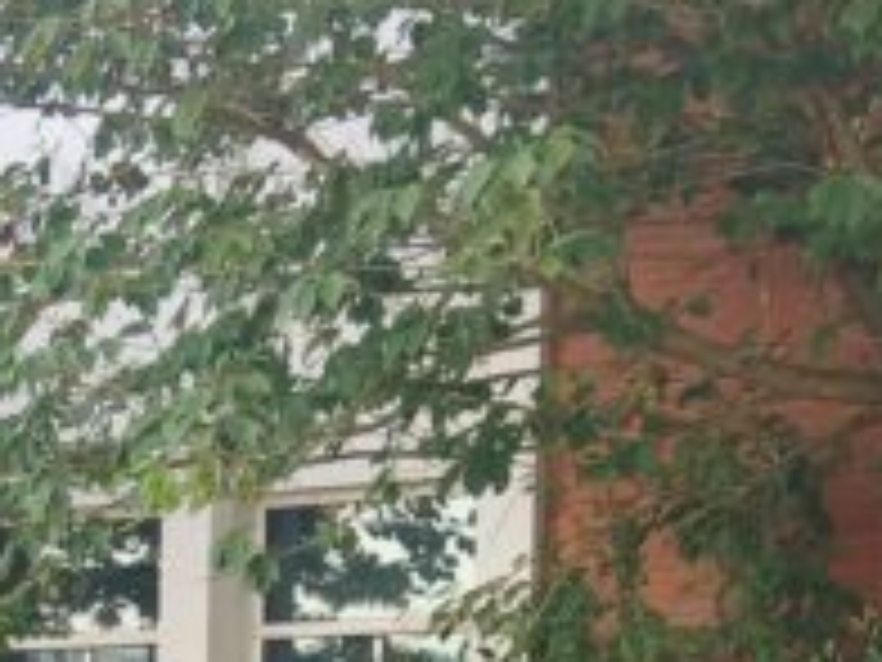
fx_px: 2599
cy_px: 1193
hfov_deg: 18.7
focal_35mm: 102
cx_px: -36
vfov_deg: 13.1
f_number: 1.8
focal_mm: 3.98
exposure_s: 1/100
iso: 40
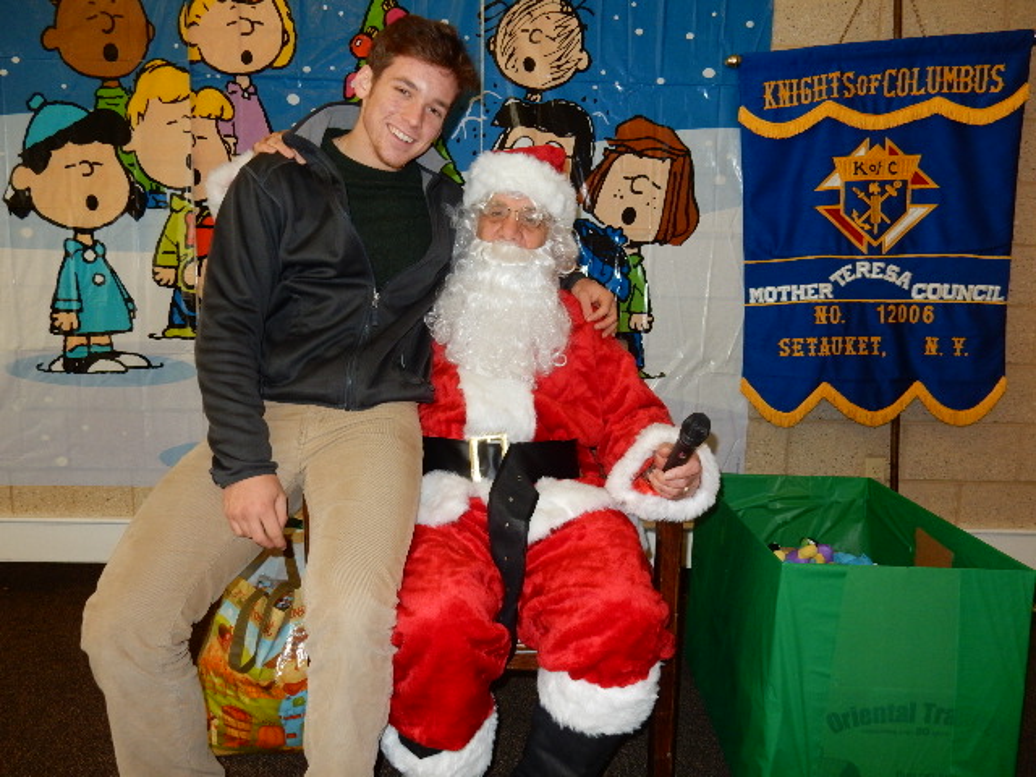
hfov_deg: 69.4
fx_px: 748
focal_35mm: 25
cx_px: 518
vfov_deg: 54.9
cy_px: 388
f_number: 3.7
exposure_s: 1/30
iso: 200
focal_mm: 4.5
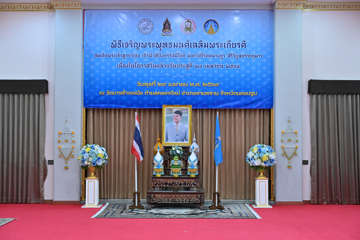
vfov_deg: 28.1
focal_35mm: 48
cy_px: 120
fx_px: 480
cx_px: 180
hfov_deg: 41.1
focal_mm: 48
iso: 2500
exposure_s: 1/160
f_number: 4
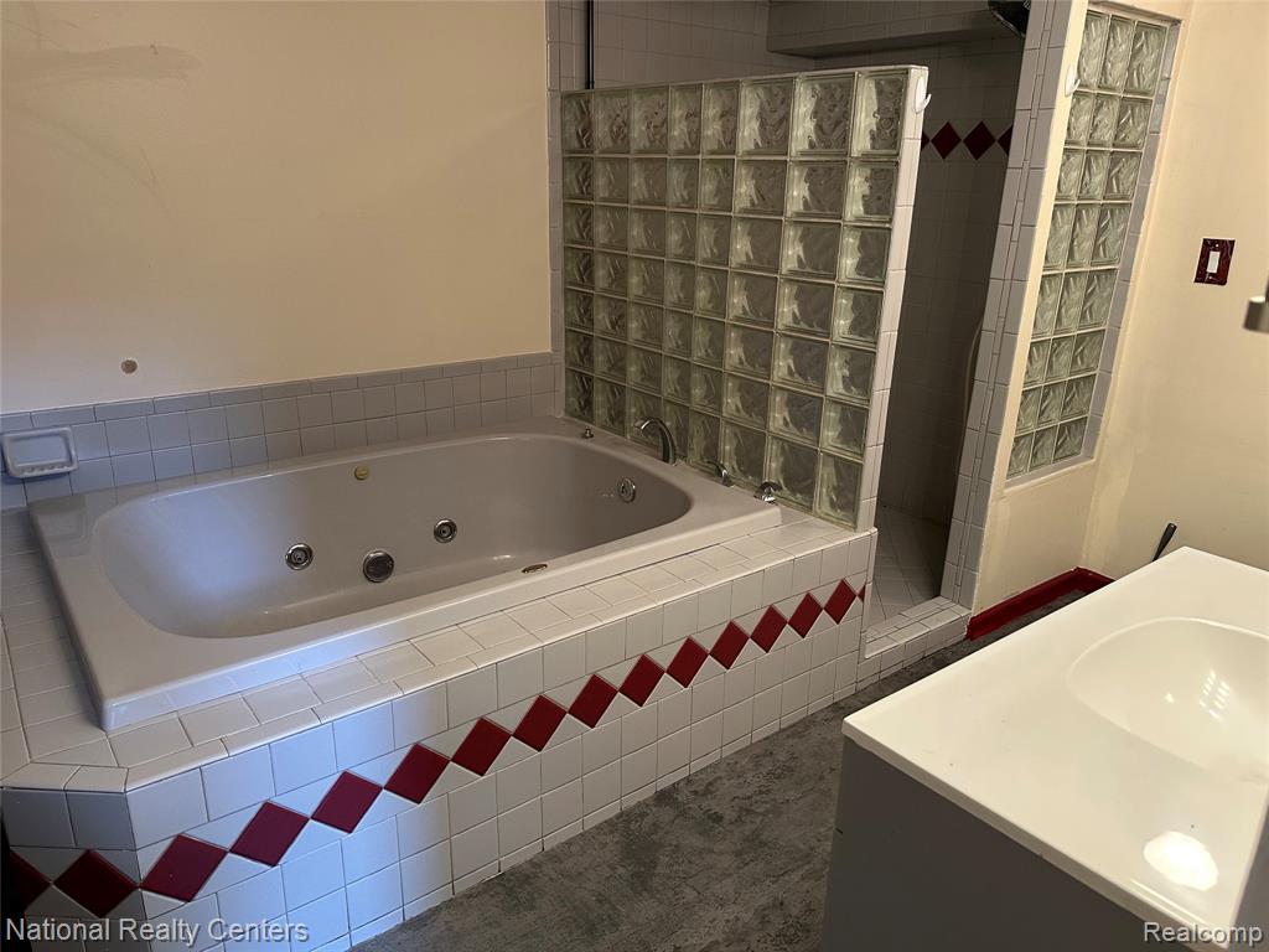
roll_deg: -1.3
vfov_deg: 56.8
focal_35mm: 24
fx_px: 880
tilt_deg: -19.0
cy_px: 476
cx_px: 634
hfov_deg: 71.6
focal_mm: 6.86
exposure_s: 1/60
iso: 200
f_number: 1.78
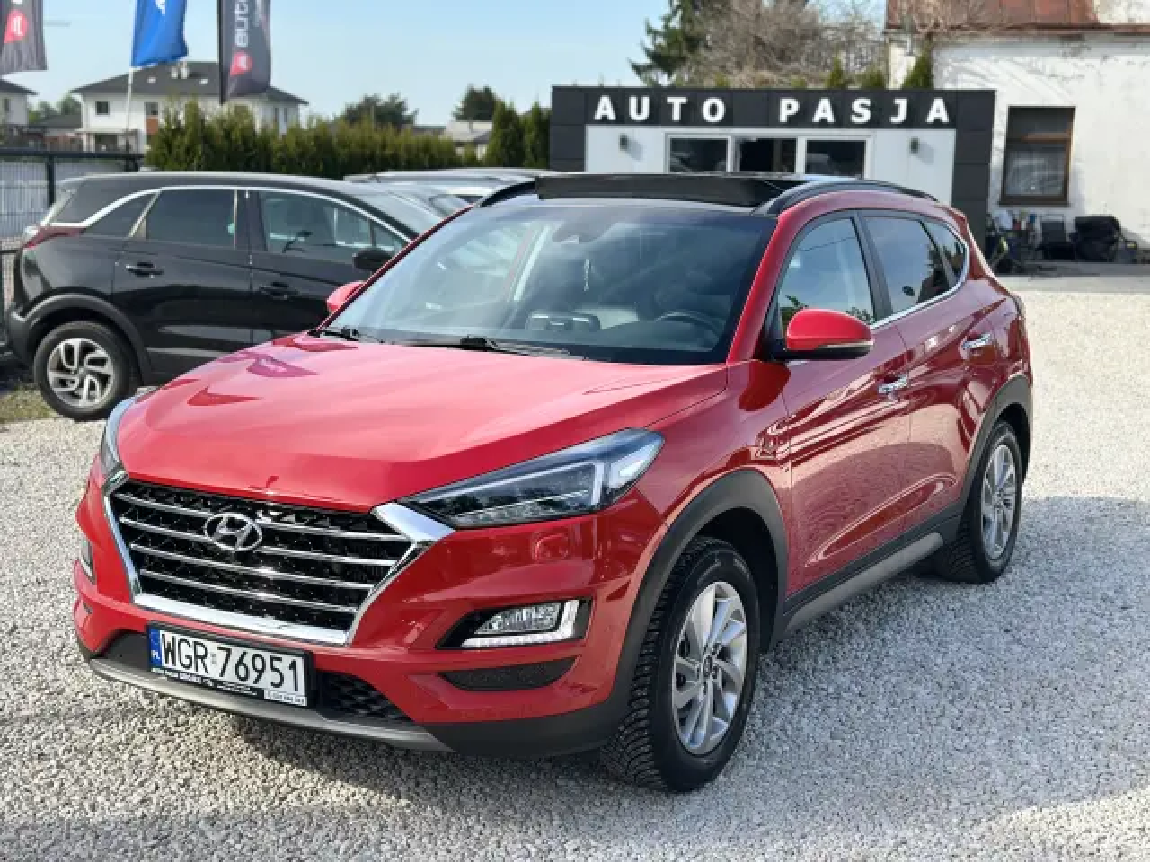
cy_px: 431
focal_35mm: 48
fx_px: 1595
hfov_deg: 39.7
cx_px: 575
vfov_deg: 30.3
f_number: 1.78
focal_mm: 6.86
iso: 80
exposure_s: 1/1953
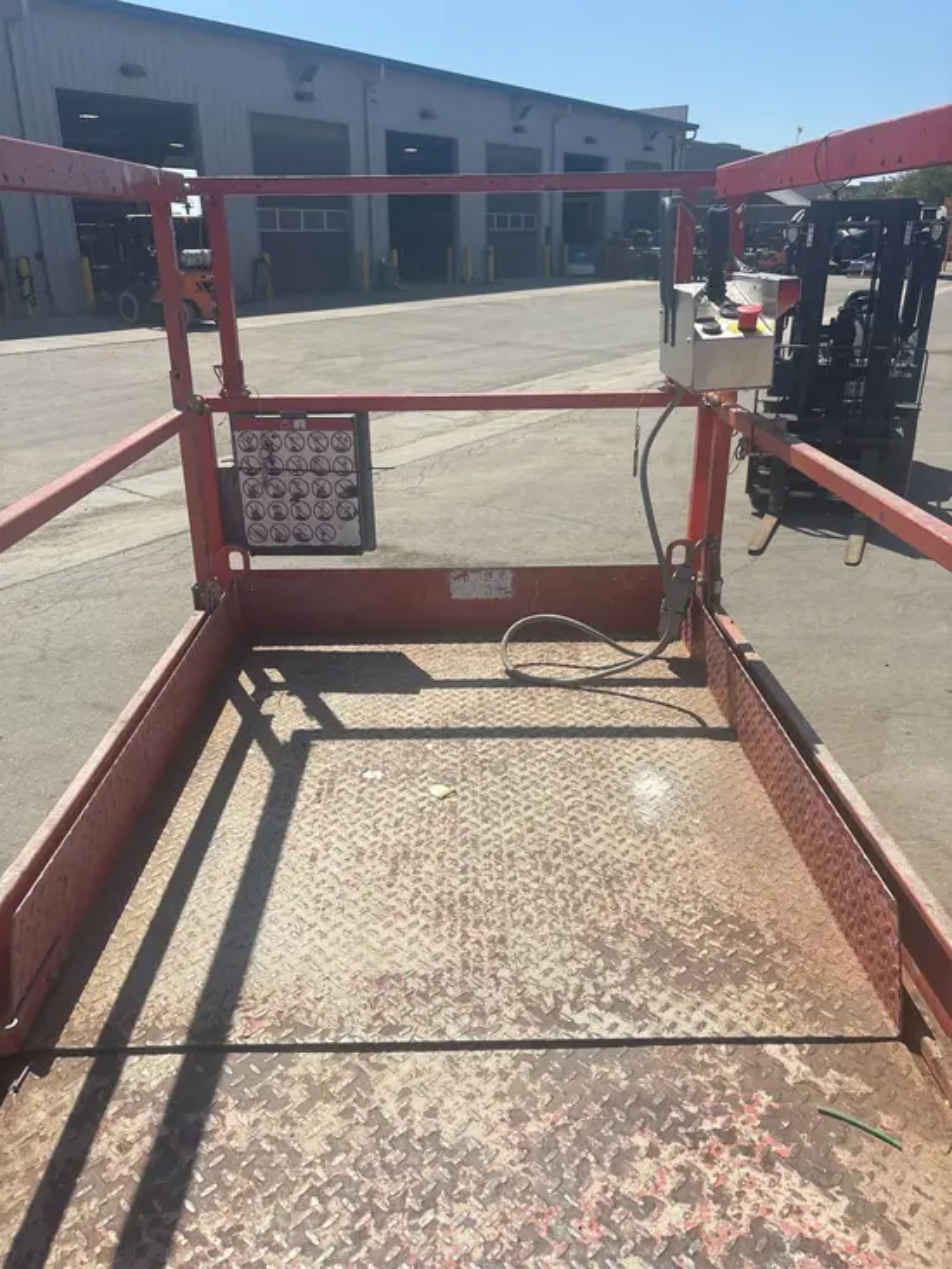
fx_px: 953
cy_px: 634
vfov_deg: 67.3
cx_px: 476
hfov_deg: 53.1
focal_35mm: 26
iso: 50
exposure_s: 1/4630
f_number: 1.6
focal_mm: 5.96
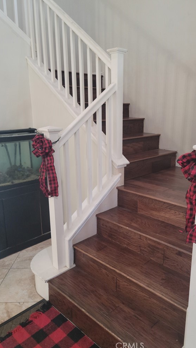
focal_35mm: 28
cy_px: 172
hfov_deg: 41.4
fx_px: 259
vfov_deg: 67.9
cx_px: 113
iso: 250
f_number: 1.8
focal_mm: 7
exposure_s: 1/60
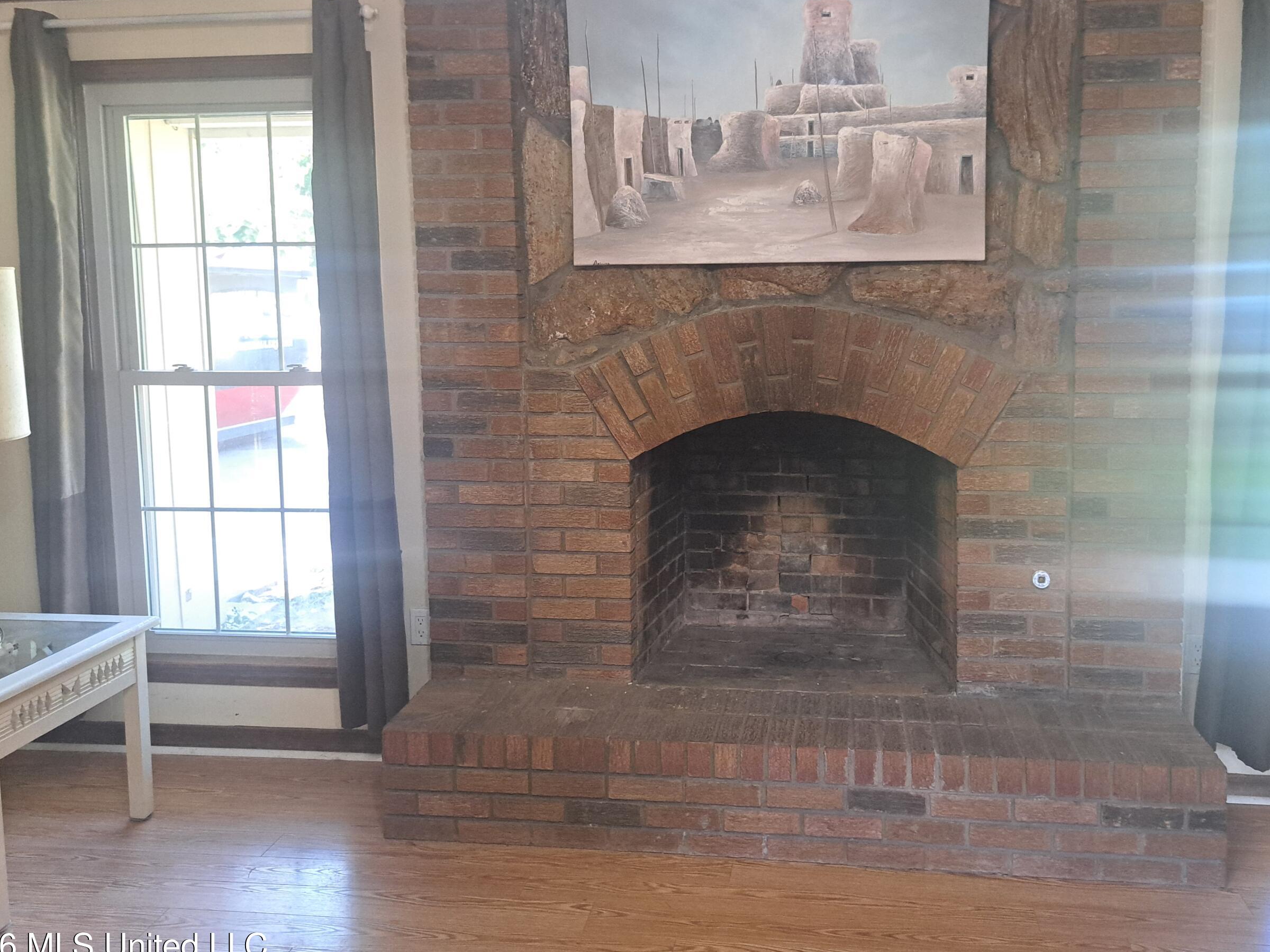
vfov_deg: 46.7
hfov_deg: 59.8
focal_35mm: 30
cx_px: 709
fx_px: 1101
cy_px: 405
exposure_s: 1/30
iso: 200
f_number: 1.8
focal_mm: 5.23
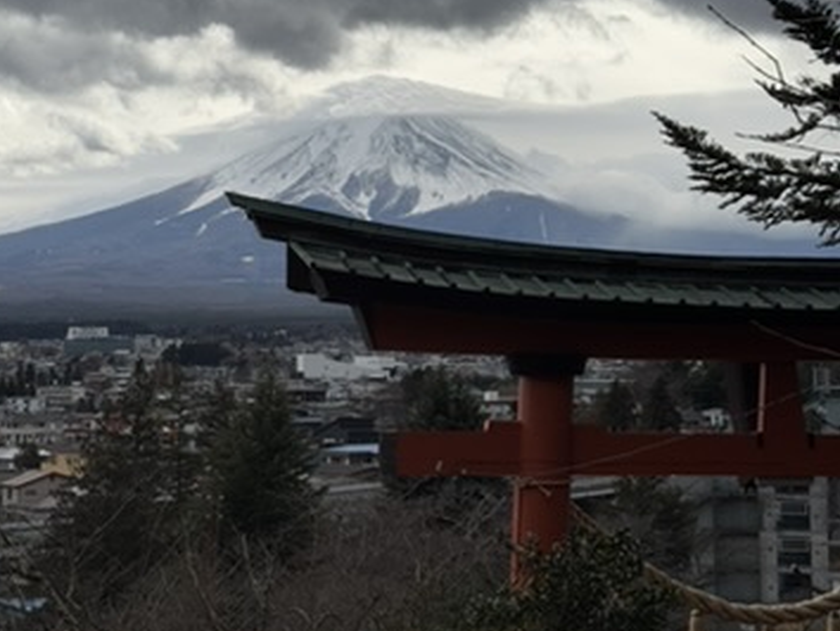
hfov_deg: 29.8
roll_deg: +1.9
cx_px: 415
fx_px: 1578
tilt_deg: +6.6
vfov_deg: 22.5
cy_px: 211
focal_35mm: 65
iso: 64
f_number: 1.78
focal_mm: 6.76
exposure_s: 1/6410
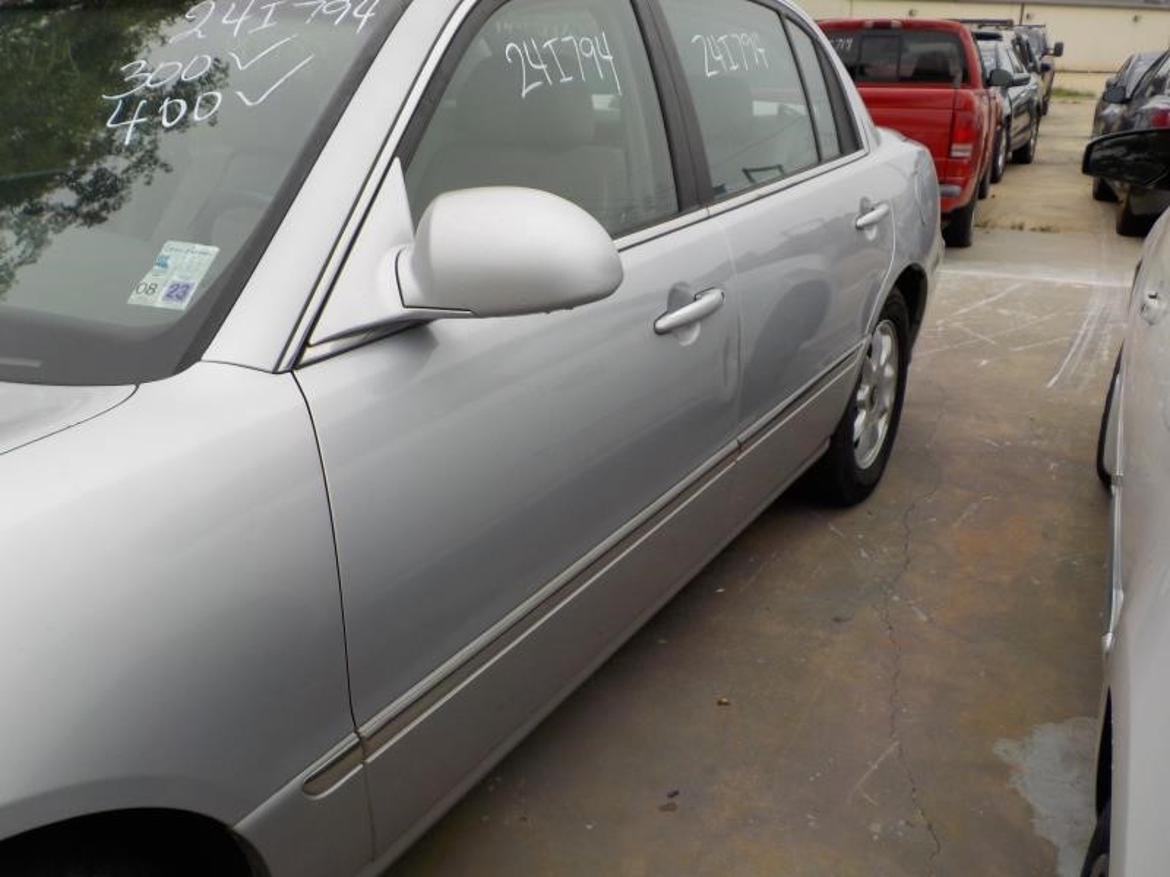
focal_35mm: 30
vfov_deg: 46.8
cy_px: 438
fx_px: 1014
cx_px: 585
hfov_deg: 60.0
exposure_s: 1/320
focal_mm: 4.1
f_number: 3.3
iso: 125
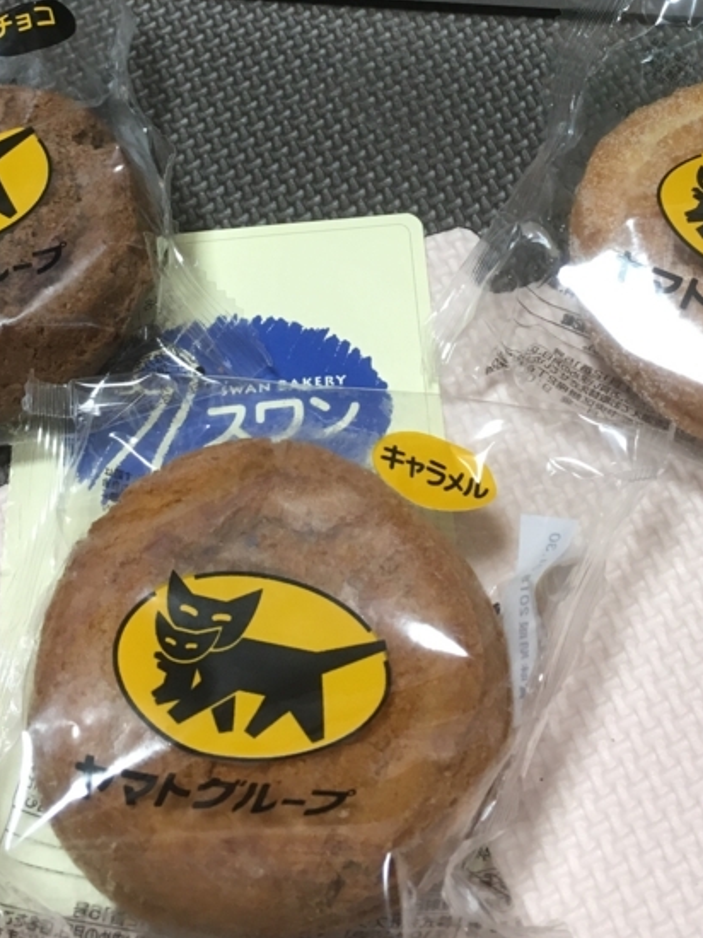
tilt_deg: -53.7
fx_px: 1463
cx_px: 404
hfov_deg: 27.0
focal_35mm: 54
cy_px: 172
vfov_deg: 34.4
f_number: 2.2
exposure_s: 1/30
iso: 80
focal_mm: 4.15
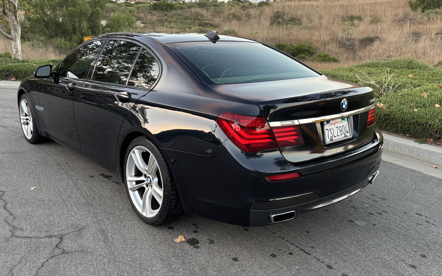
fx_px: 385
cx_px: 217
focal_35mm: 32
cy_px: 124
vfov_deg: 39.4
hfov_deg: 59.6
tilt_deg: -12.6
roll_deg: +1.6
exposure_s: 1/95
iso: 125
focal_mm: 5.96
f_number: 1.6
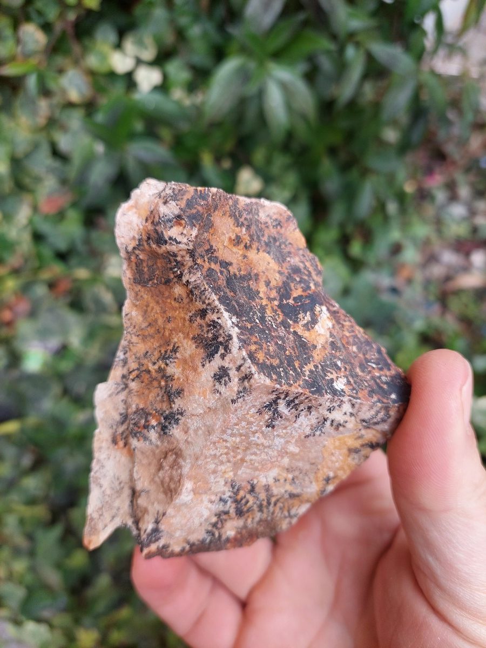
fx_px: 449
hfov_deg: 56.8
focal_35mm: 24
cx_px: 243
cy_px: 324
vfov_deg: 71.6
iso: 40
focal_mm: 5.23
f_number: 1.8
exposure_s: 1/118
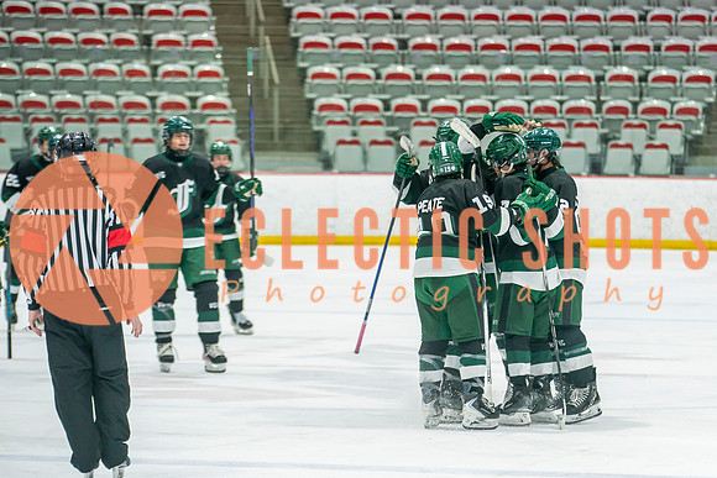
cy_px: 258
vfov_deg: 6.6
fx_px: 4177
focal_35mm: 210
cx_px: 522
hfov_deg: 9.8
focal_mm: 140
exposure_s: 1/640
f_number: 3.2
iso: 1000
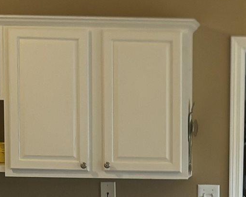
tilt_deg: -6.7
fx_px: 1106
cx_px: 289
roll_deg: -0.4
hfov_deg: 12.4
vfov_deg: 10.0
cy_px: 232
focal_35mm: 152
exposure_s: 1/60
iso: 100
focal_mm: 5.96
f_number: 1.6
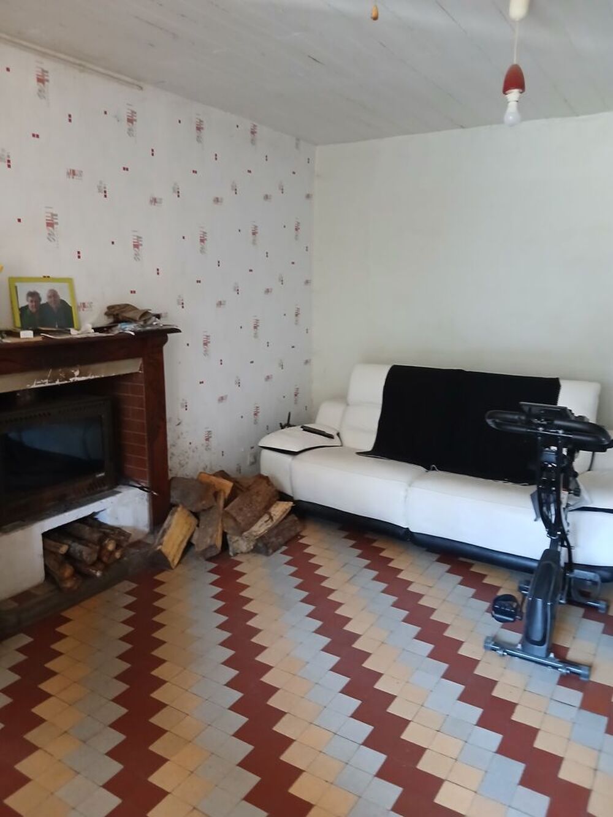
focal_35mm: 26
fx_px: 614
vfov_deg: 67.3
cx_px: 306
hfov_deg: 53.1
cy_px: 408
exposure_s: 1/20
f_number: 1.8
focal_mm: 3.98
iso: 500
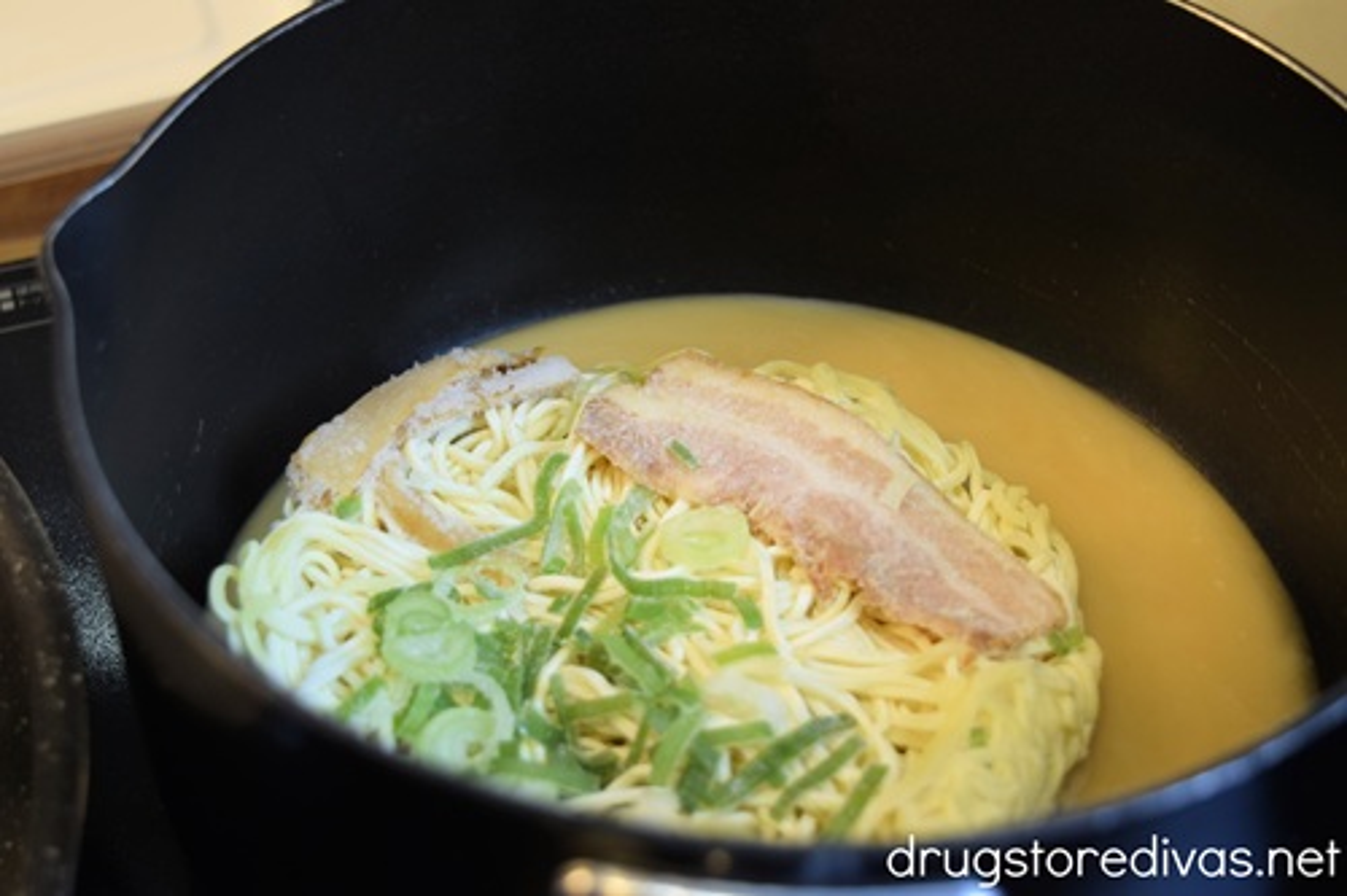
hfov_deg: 35.1
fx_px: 2132
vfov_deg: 23.8
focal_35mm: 57
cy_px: 448
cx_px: 674
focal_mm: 38
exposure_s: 1/60
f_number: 4.8
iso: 640
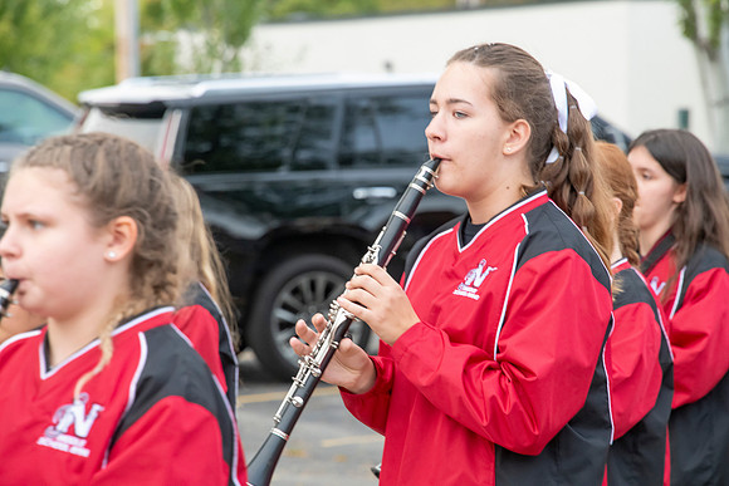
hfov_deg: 6.9
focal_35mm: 300
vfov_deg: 4.6
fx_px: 6076
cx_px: 364
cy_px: 243
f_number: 11
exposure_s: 1/125
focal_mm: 300
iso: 3200
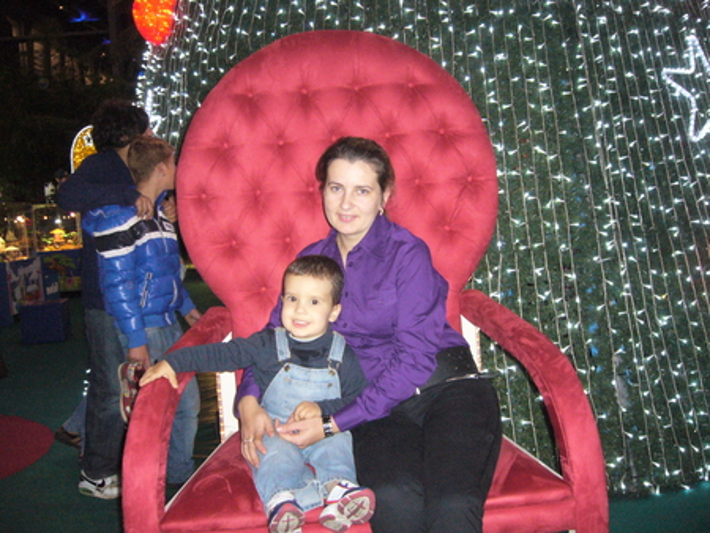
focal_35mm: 35
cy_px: 266
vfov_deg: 40.7
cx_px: 355
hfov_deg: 52.6
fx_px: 718
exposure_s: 1/30
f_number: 2.8
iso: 400
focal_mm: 5.8
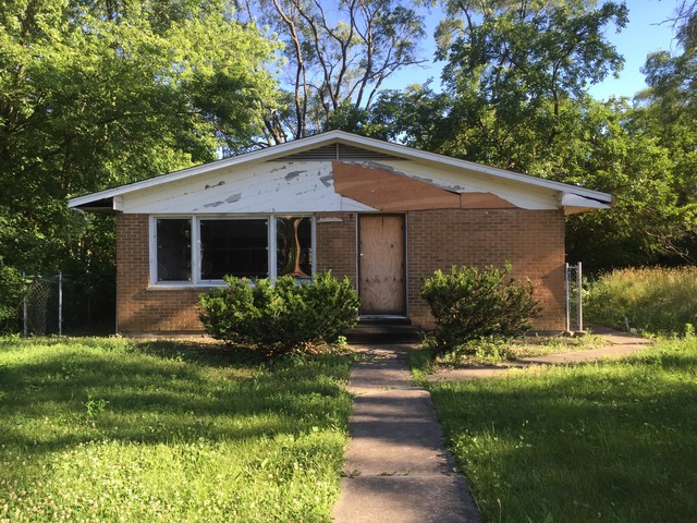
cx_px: 348
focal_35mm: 29
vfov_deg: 48.2
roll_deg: +1.7
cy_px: 262
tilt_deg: +2.5
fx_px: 584
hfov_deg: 61.7
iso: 32
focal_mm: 4.15
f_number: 2.2
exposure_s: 1/373
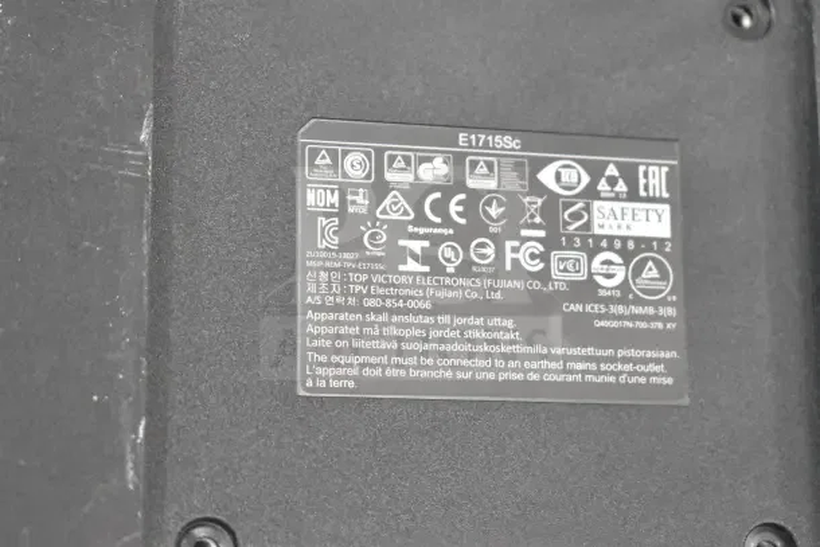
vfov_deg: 16.6
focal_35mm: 82
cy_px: 274
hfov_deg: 24.6
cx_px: 410
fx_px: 1879
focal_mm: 55
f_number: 5.6
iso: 10000
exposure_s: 1/100
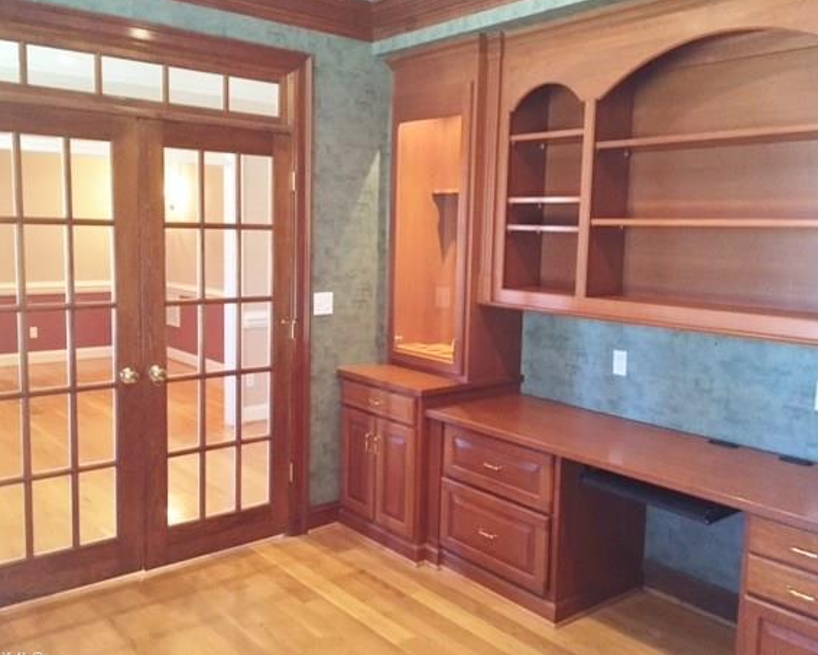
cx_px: 403
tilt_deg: -6.3
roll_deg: -1.7
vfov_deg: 45.8
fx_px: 775
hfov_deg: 55.7
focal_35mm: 32
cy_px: 327
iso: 250
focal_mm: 4.15
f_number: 2.2
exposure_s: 1/30
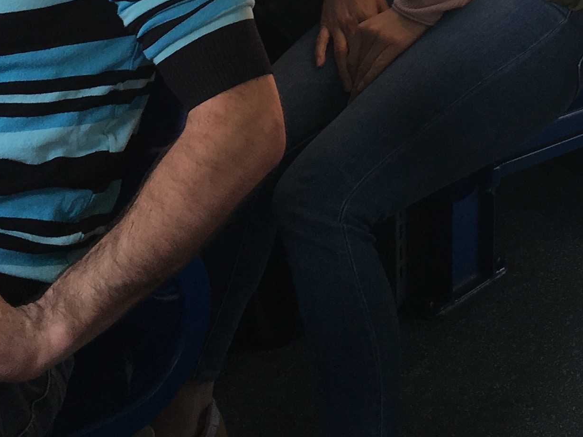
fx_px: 1600
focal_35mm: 95
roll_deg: +0.1
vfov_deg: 14.5
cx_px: 410
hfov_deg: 20.5
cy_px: -226
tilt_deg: -15.1
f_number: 2.2
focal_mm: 4.15
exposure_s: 1/100
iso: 32
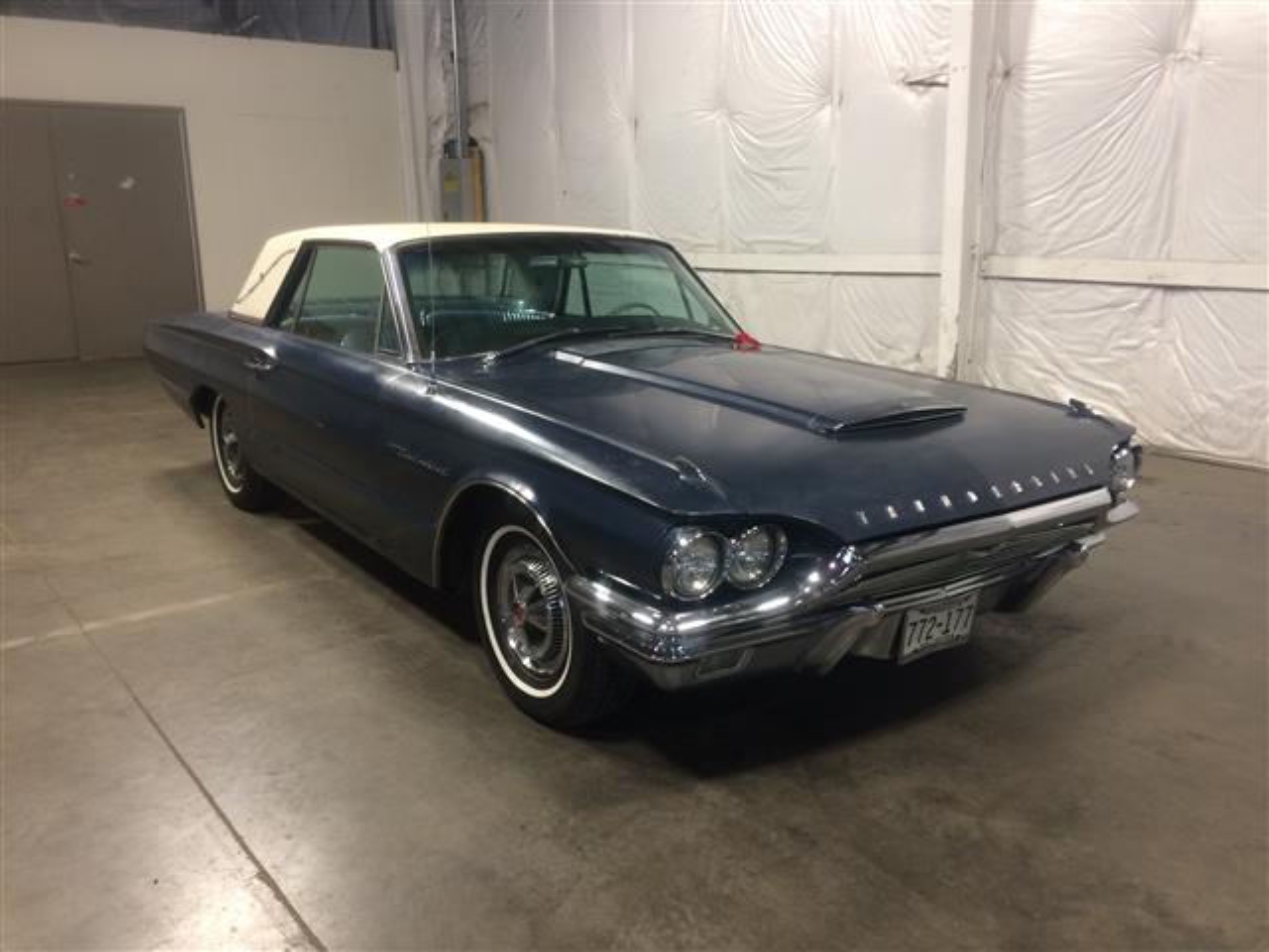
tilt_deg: -15.1
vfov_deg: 48.2
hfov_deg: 61.7
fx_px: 1063
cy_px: 476
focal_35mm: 29
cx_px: 634
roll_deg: +1.5
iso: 64
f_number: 2.2
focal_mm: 4.15
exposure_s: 1/30
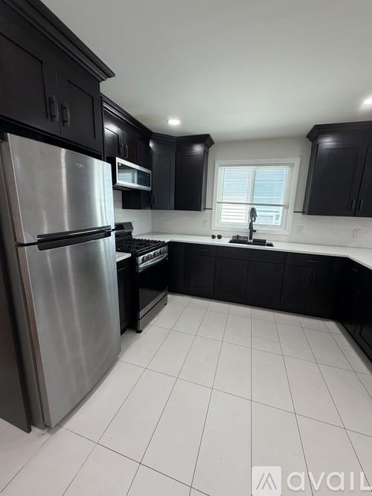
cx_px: 186
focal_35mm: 14
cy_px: 248
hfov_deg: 85.7
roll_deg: -1.7
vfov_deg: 102.1
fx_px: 201
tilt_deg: -11.2
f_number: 2.2
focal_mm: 2.22
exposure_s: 1/120
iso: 200
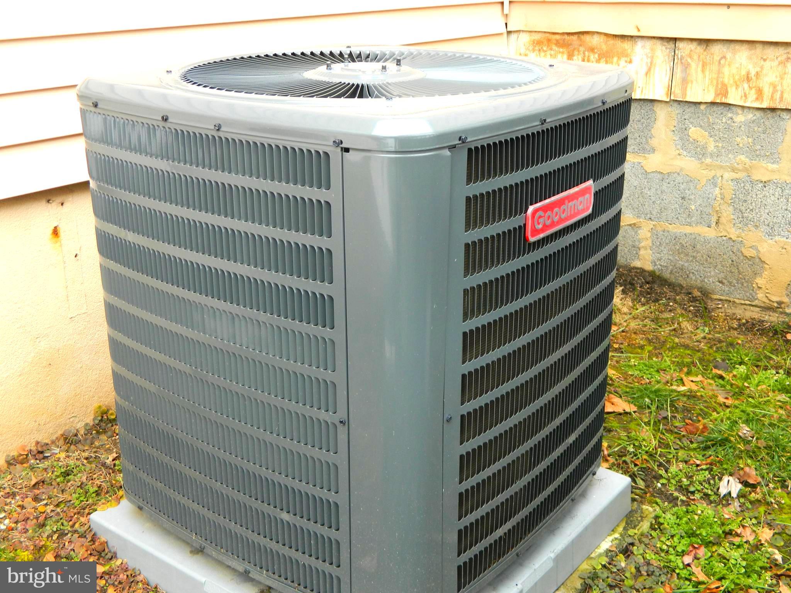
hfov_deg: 45.8
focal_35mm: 41
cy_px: 296
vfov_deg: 35.1
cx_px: 396
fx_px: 937
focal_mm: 7.3
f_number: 3.5
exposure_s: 1/60
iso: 80
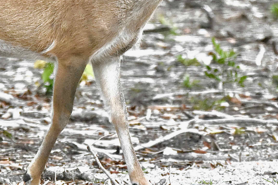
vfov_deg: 1.3
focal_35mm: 1083
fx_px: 8363
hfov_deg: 1.9
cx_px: 85
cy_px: 20
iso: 2500
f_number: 7.1
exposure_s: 1/3200
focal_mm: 350
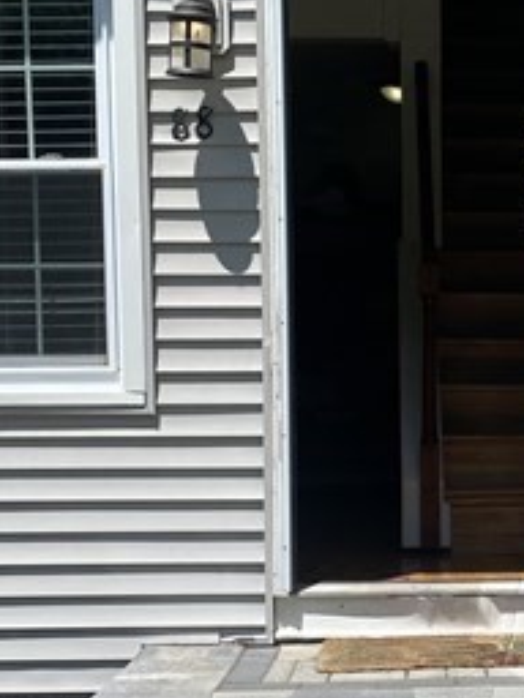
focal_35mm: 78
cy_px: 455
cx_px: 431
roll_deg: +1.2
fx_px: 1574
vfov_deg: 24.9
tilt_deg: -1.3
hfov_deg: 18.7
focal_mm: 4.25
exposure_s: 1/3497
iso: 32
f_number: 1.8
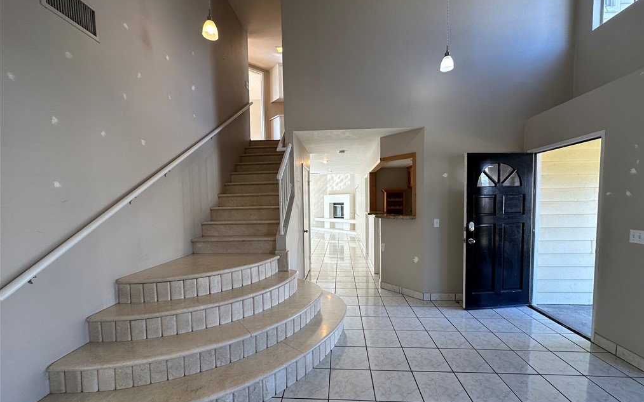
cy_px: 218
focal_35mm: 15
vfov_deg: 74.6
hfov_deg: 101.5
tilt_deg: -3.0
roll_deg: +0.8
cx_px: 325
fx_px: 263
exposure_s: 1/120
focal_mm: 2.22
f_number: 2.2
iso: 64
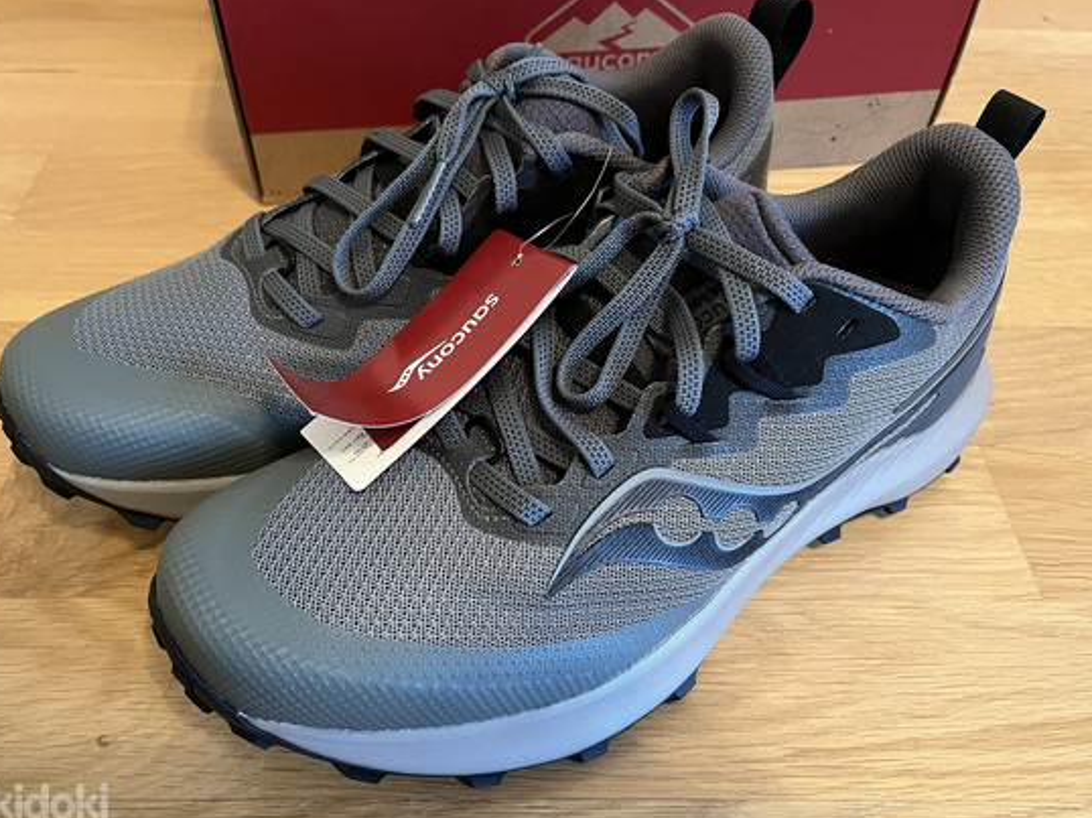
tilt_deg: -49.4
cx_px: 516
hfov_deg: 61.6
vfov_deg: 48.2
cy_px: 416
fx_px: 914
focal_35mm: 29
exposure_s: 1/33
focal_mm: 5.1
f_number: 1.6
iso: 400
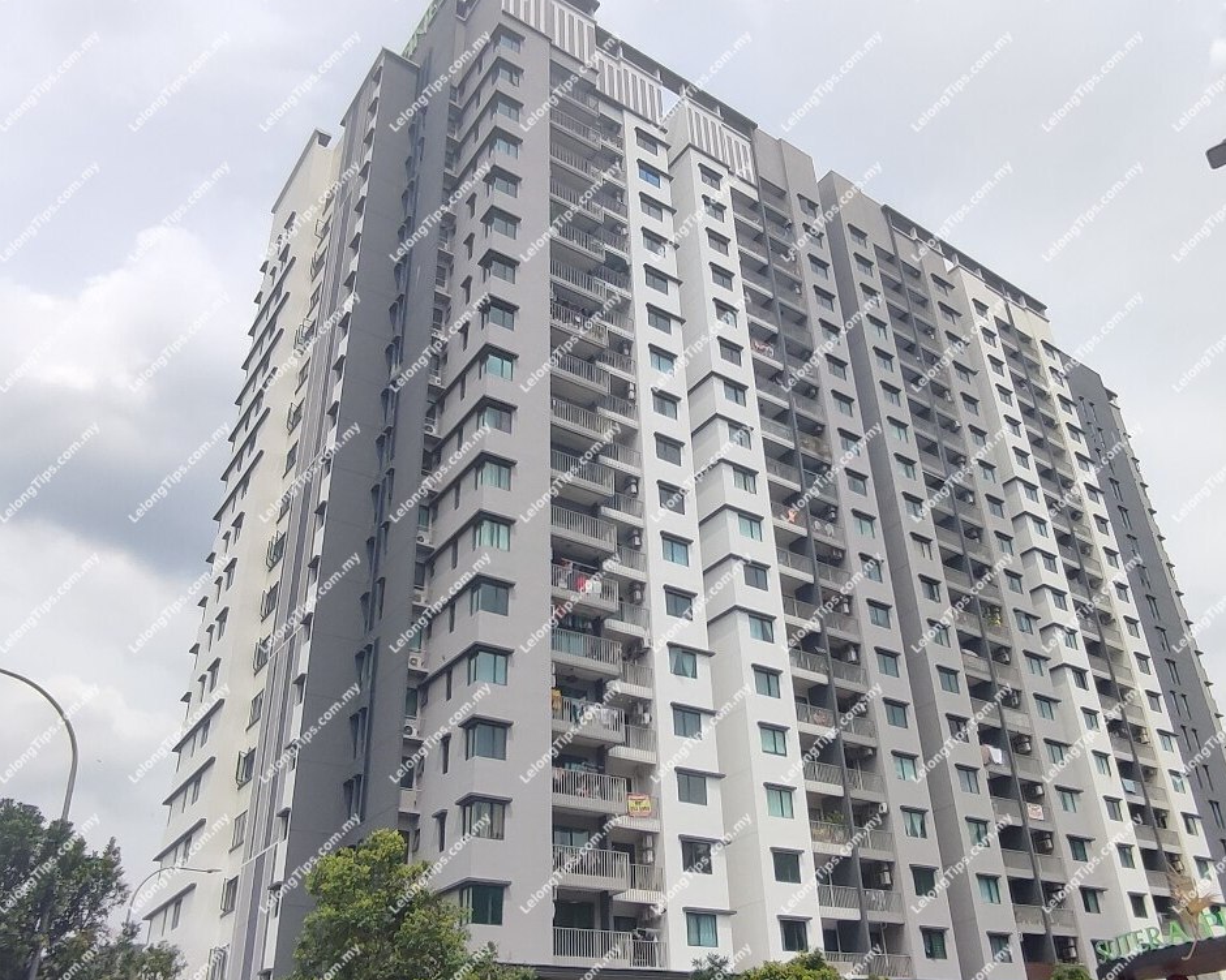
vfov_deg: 65.5
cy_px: 503
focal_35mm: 21
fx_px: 762
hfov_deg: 77.4
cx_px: 677
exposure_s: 1/1672
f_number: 2.2
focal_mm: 1.65
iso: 50
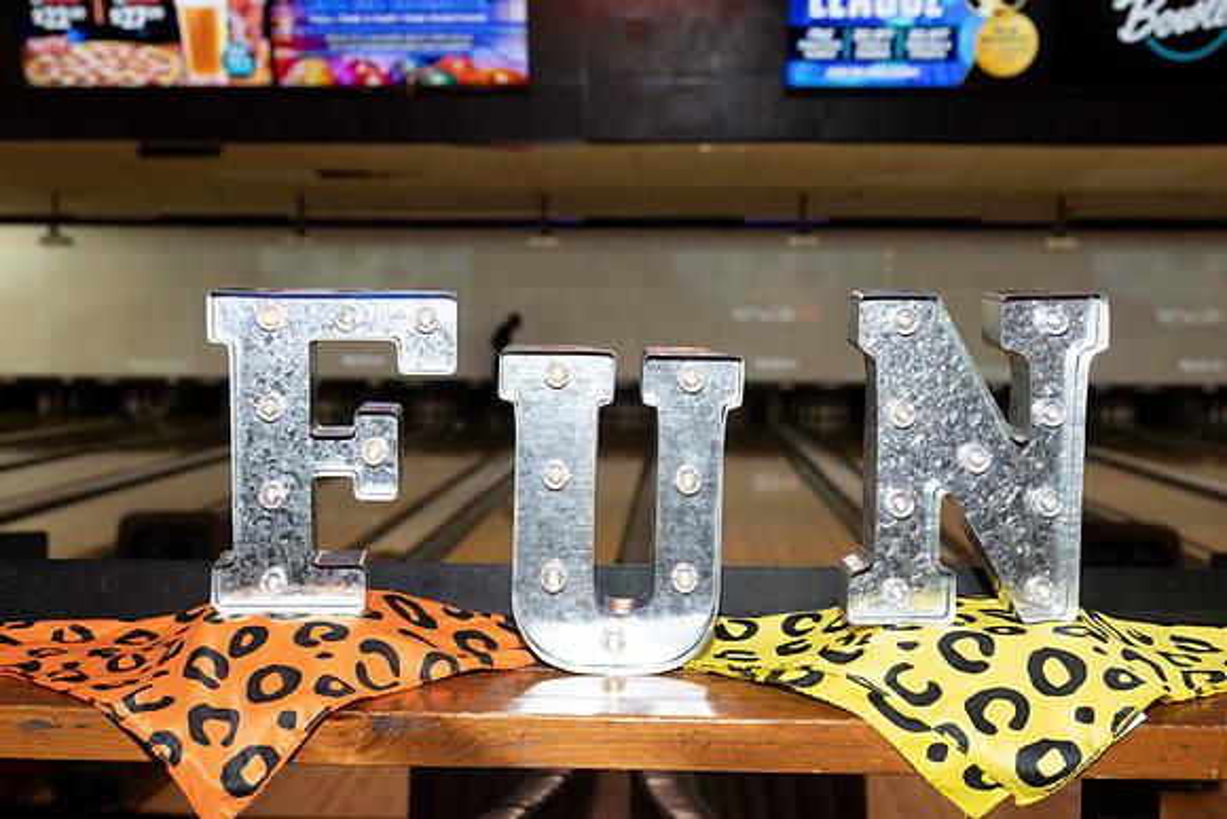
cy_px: 410
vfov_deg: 29.3
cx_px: 614
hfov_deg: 42.7
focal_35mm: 46
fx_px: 1568
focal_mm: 46
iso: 800
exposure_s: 1/50
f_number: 5.6
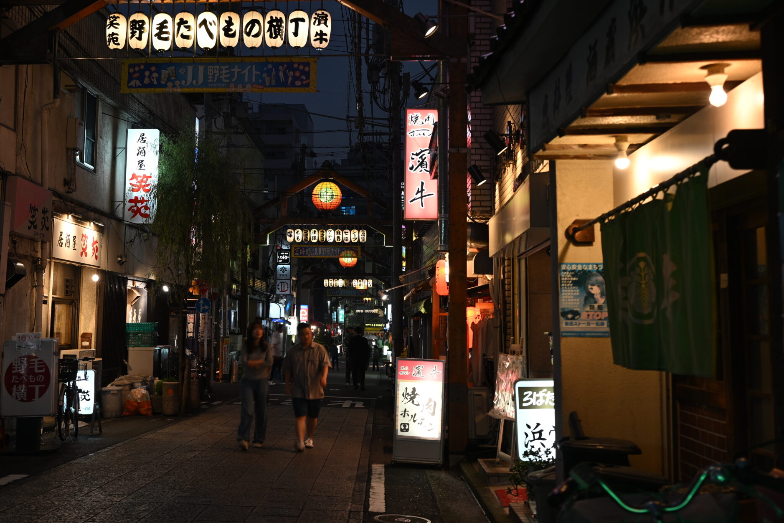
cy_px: 201
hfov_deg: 43.2
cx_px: 288
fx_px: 980
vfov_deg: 29.8
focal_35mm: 45
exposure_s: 1/6
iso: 100
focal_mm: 33
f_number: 4
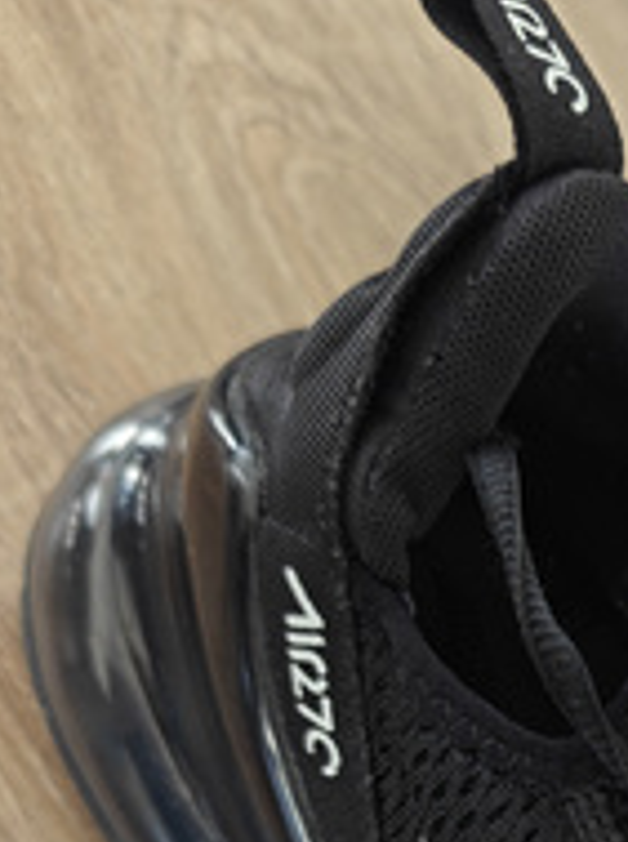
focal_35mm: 61
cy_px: 931
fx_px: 1481
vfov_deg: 28.7
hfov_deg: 22.7
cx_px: 675
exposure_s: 1/100
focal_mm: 6.06
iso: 200
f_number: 1.6
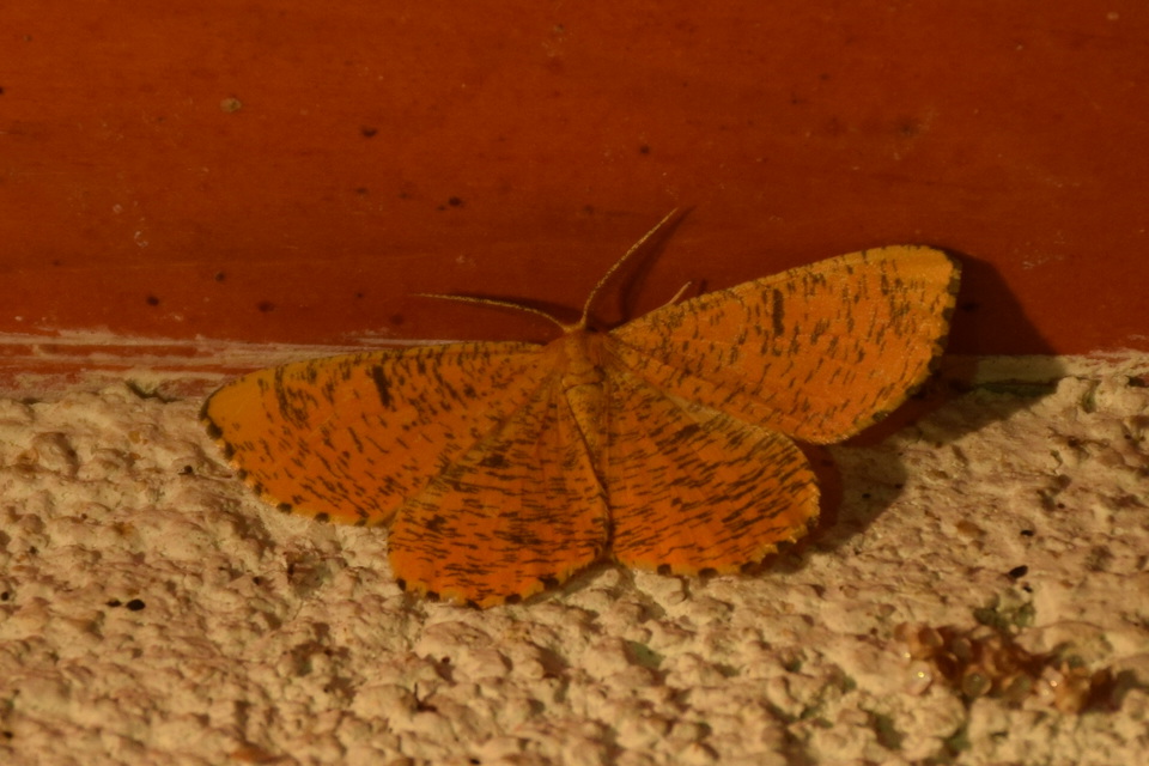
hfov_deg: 11.2
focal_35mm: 183
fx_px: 5840
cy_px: 383
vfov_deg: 7.5
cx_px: 574
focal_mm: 122
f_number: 6.3
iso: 320
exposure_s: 1/320
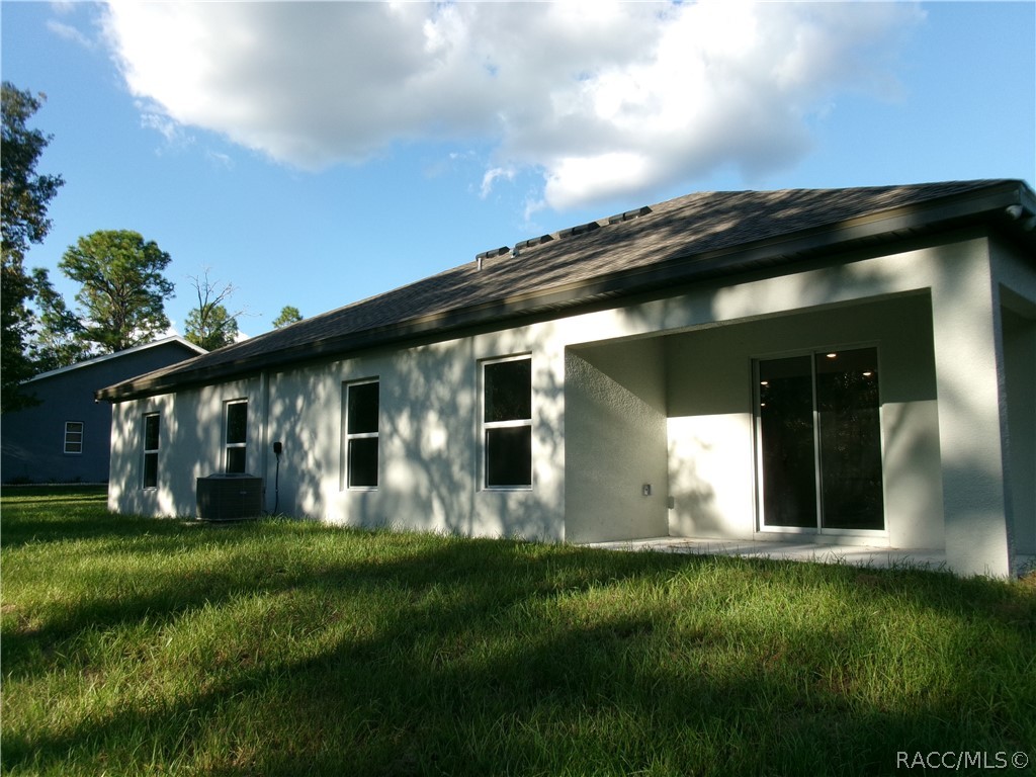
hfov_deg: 63.4
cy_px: 388
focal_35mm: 28
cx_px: 518
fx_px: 838
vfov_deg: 49.7
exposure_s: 1/480
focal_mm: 5.1
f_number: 3.9
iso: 100
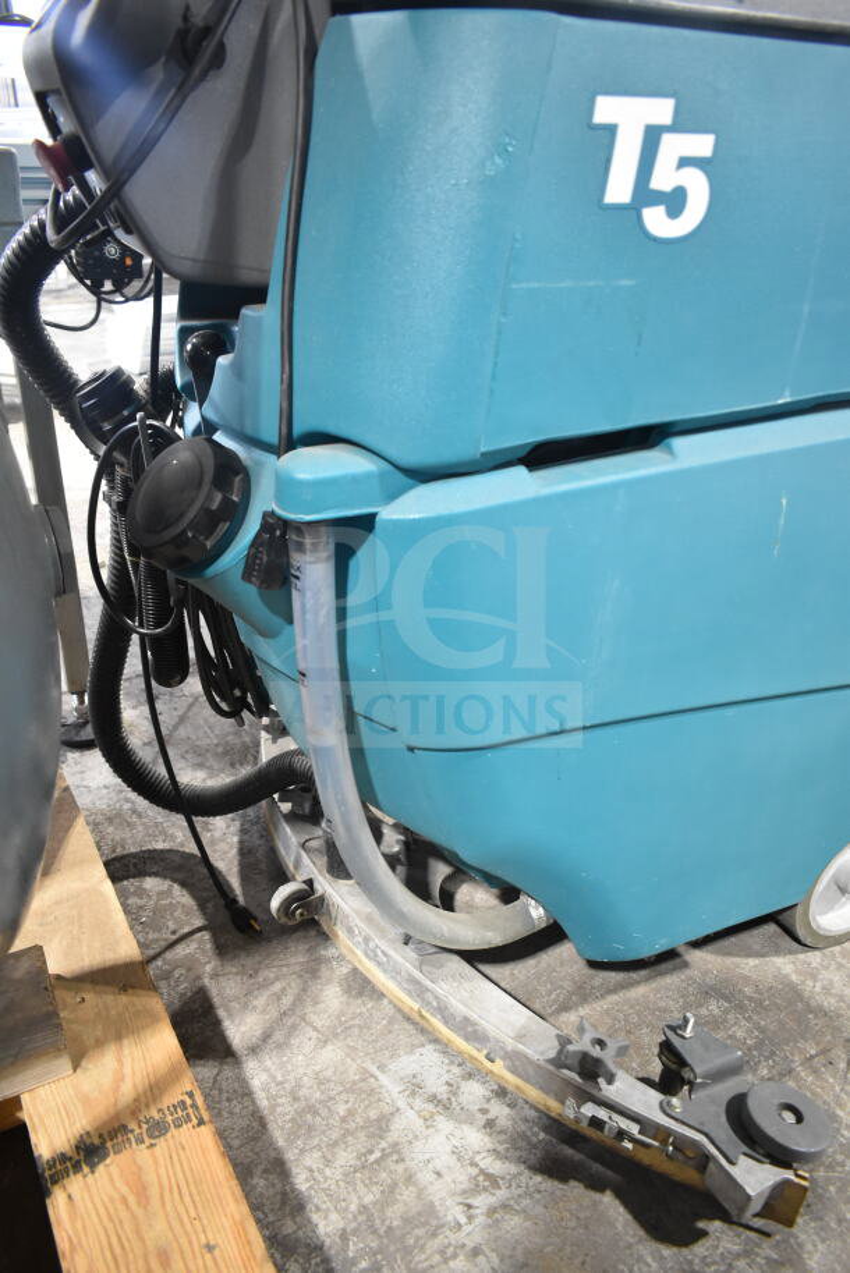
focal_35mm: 27
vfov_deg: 67.4
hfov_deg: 48.0
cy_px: 636
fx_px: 955
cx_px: 425
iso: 1600
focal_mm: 18
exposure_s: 1/50
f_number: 3.5
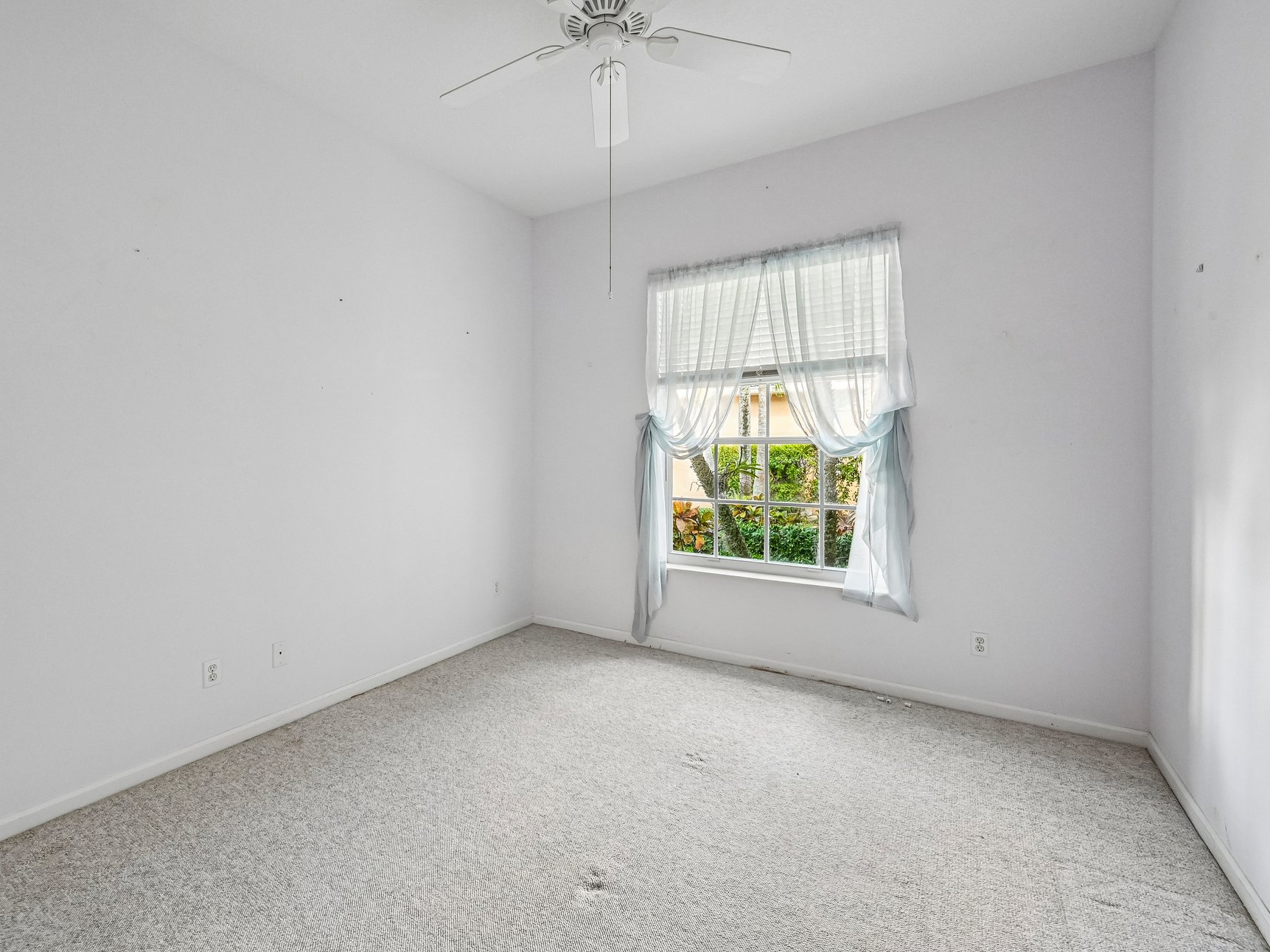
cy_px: 457
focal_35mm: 16
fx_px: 587
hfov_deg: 94.0
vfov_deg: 78.1
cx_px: 556
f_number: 8
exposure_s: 1/60
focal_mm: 14
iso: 2500
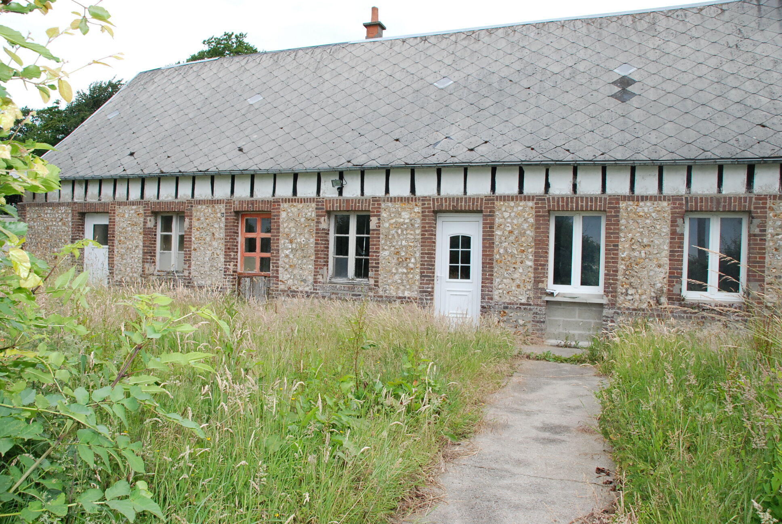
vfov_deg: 48.0
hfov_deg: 67.3
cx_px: 391
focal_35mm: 27
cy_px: 262
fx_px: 587
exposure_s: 1/200
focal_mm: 18
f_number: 13
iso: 640
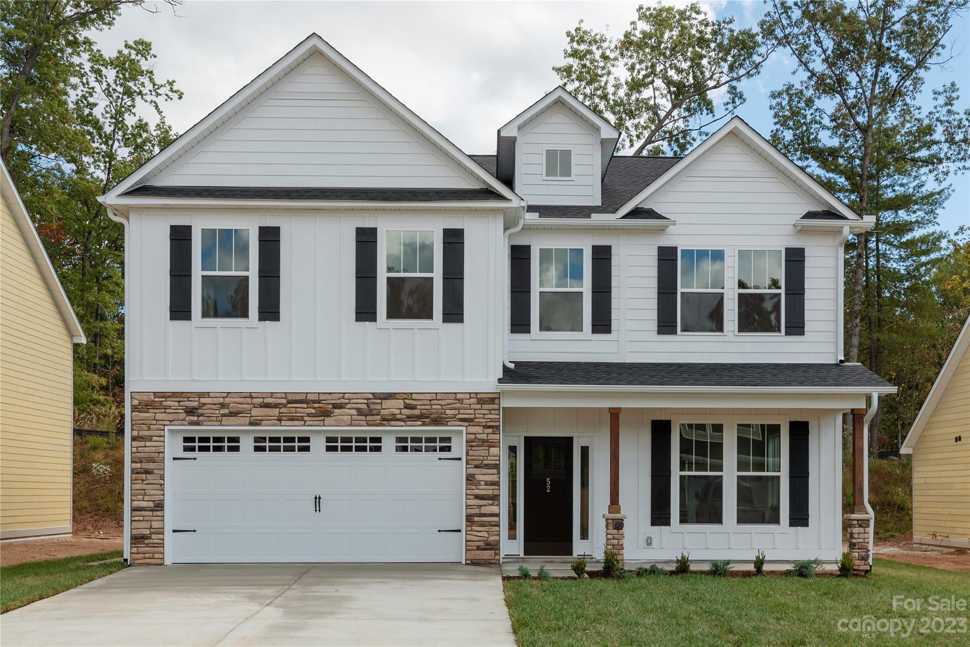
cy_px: 324
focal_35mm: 30
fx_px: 808
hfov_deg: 61.9
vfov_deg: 43.6
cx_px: 485
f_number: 9
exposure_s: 1/500
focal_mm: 30
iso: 160
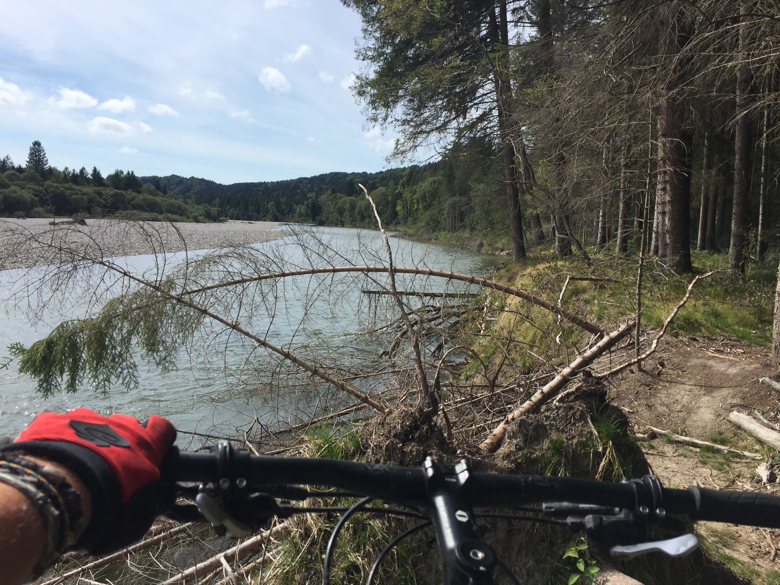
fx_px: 653
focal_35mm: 29
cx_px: 390
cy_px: 292
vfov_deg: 48.2
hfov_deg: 61.7
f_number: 2.2
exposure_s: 1/2639
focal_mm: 4.15
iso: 32
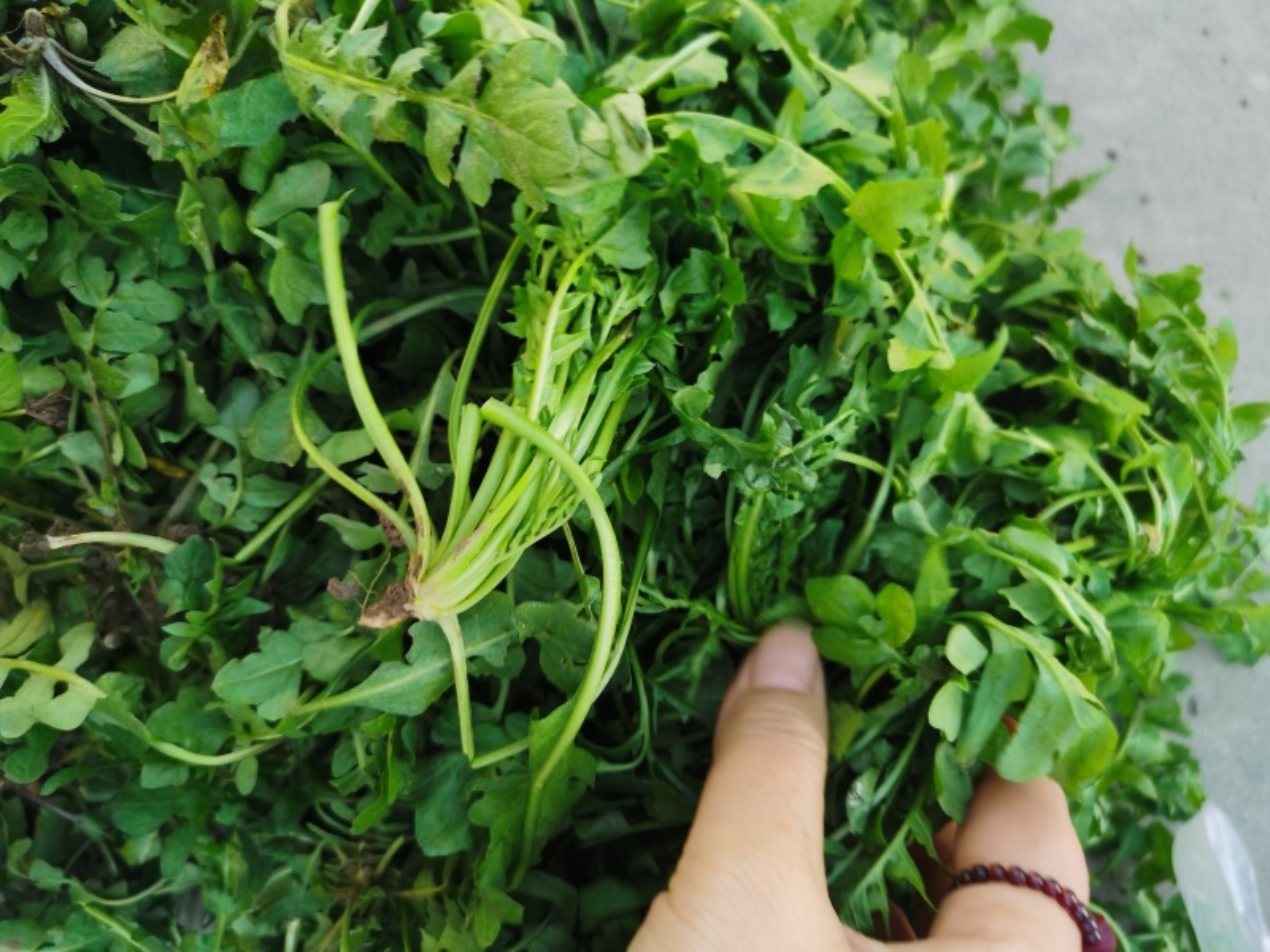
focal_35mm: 27
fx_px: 991
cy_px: 476
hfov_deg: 65.3
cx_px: 635
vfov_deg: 51.4
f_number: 1.8
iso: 50
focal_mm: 5.58
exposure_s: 1/212
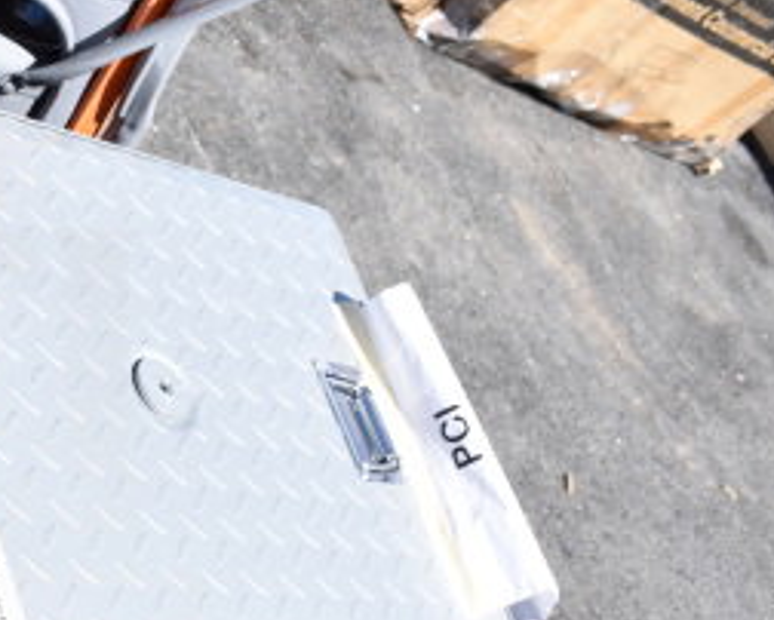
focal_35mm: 75
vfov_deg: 20.3
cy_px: 471
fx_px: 1719
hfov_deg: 23.4
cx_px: -138
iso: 200
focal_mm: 22
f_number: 8
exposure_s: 1/250
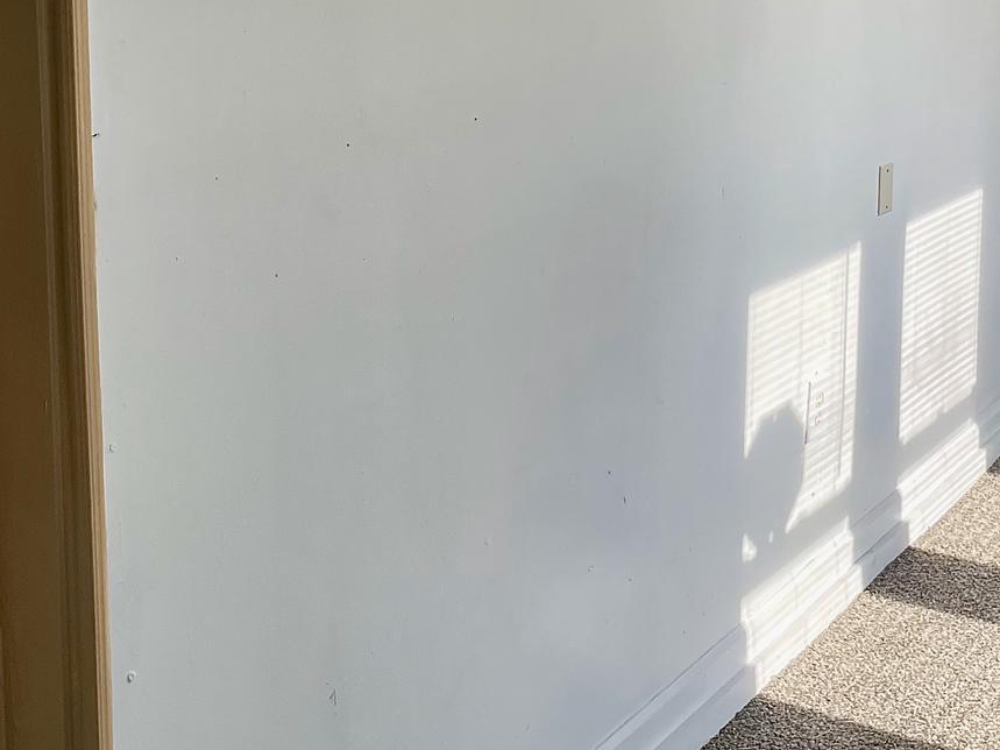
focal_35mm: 62
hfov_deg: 30.5
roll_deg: -1.2
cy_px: 90
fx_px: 1791
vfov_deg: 23.1
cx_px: 792
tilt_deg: -8.8
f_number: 1.6
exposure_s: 1/306
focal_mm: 4.2
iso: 32
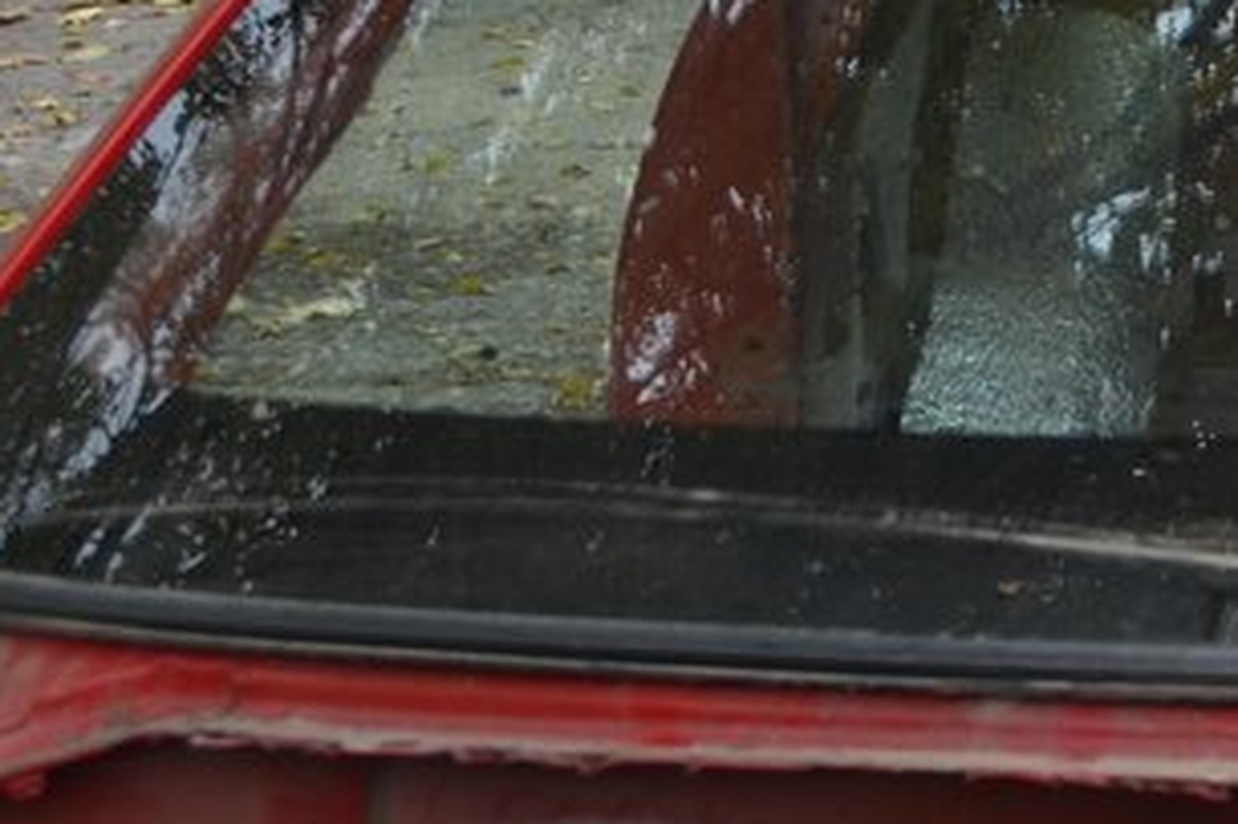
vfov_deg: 10.3
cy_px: -116
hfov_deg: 14.3
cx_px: 2038
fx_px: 4502
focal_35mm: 131
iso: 200
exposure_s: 1/125
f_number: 5.6
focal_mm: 26
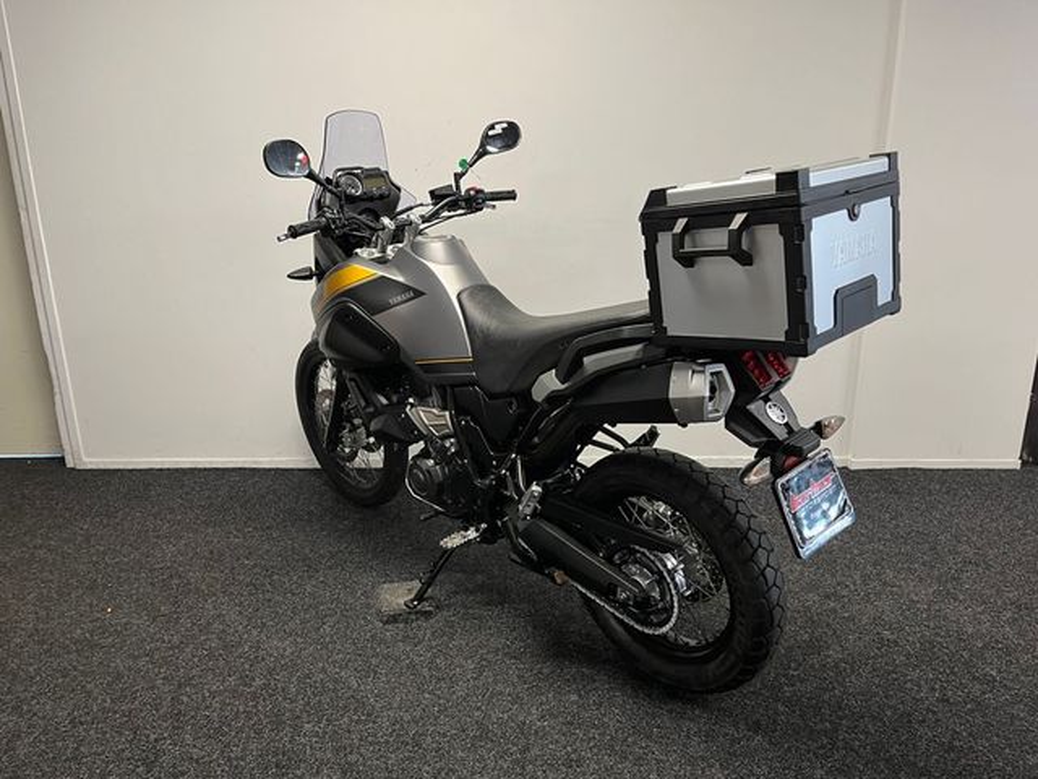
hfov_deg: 67.3
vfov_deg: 53.1
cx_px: 519
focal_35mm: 26
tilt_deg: -16.6
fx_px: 780
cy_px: 390
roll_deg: +1.4
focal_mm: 5.1
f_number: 1.6
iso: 100
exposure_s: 1/50
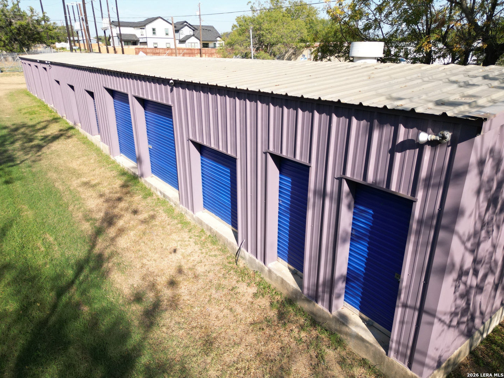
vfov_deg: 56.8
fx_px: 349
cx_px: 252
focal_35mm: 24
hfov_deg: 71.6
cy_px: 189
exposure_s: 1/2500
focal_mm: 6.72
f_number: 1.7
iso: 200
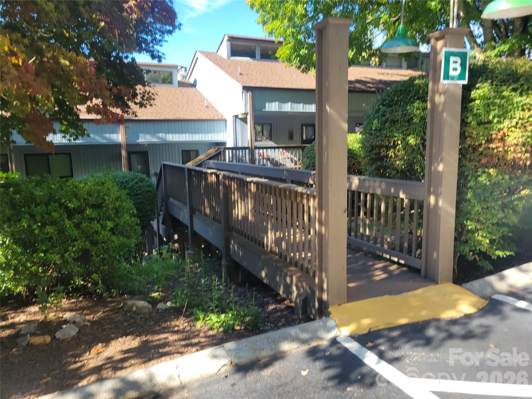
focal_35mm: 26
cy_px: 200
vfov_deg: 53.1
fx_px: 400
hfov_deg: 67.3
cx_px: 266
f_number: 1.8
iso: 40
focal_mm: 5.4
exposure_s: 1/400
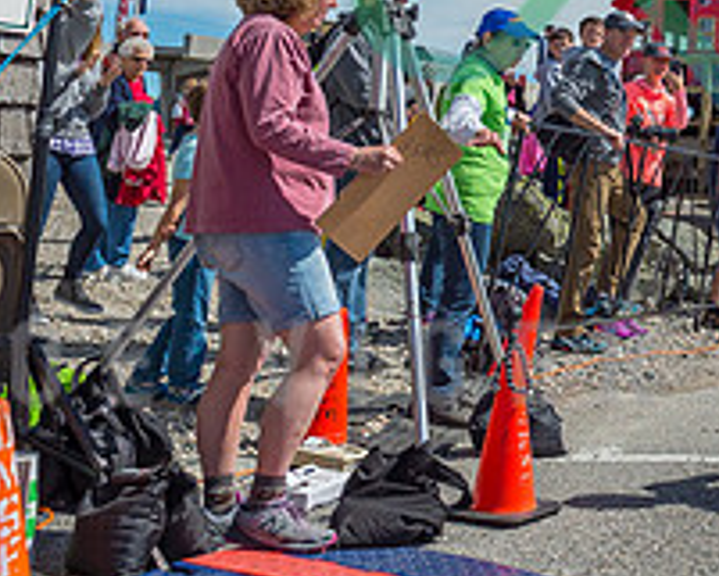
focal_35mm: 65
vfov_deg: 22.7
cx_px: 833
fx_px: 1384
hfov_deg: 26.3
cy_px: 18
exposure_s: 1/8000
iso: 640
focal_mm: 24
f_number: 5.6
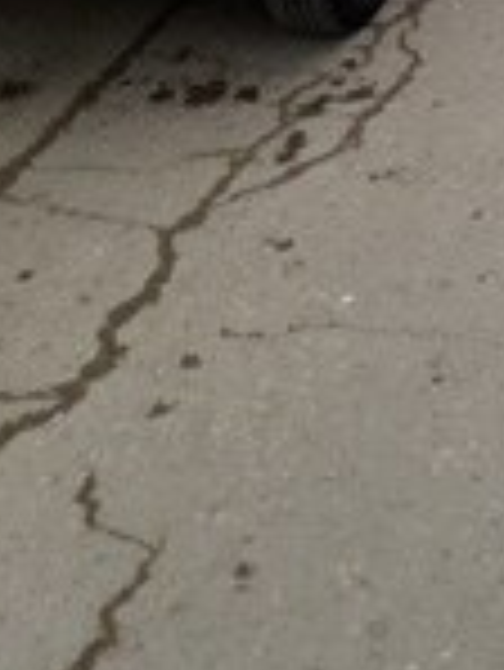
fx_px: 1745
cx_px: 765
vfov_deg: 19.9
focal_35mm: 90
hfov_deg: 15.2
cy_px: -207
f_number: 1.9
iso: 40
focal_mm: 3.6
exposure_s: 1/286
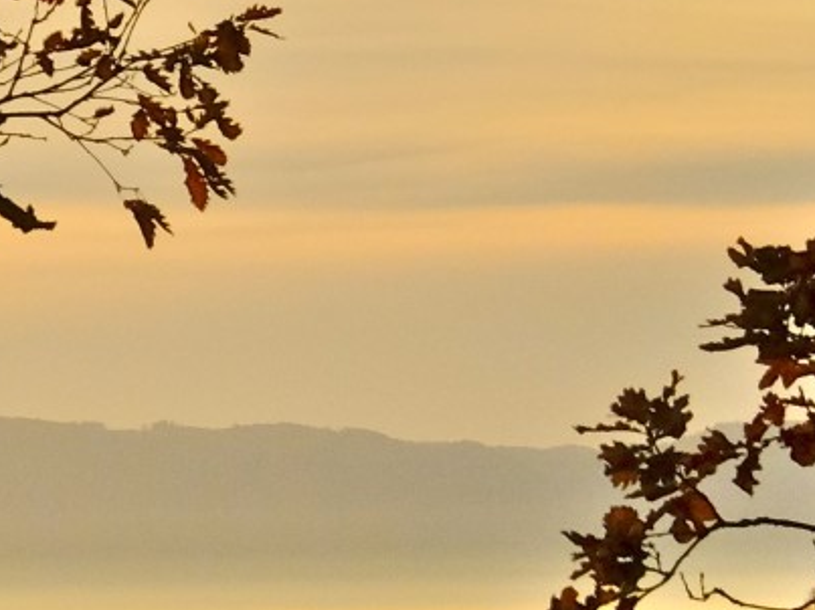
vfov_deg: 3.8
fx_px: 9321
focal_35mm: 396
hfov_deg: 4.9
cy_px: 474
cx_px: -605
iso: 800
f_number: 14
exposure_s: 1/420
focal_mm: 55
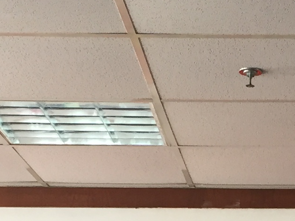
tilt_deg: +5.4
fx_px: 1287
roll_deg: -1.4
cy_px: 328
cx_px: 283
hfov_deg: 12.9
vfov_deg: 9.6
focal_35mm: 151
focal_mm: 4.15
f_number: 2.2
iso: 50
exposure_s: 1/33
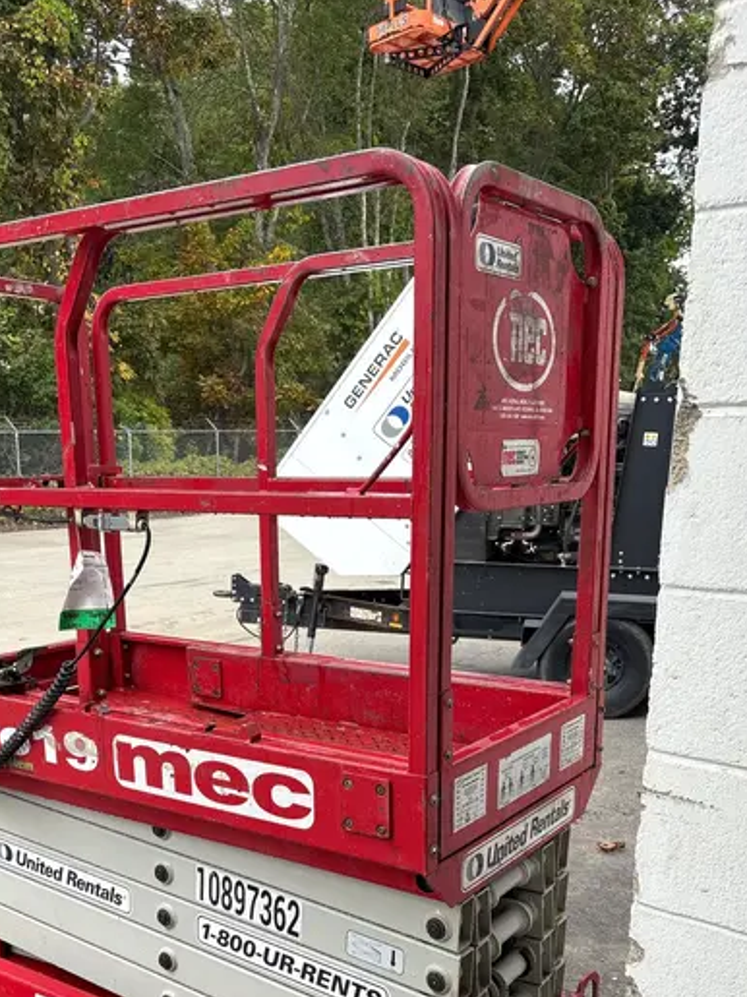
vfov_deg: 48.8
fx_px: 1065
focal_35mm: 37
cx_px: 315
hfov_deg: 38.6
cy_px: 704
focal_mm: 5.96
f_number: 1.6
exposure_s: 1/1064
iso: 50
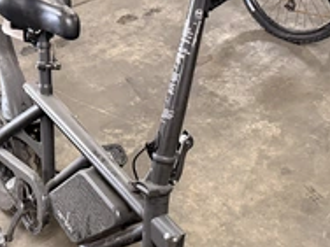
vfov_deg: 27.8
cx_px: 140
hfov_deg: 37.4
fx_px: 486
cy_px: 207
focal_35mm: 51
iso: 640
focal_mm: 6.76
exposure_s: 1/60
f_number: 1.78
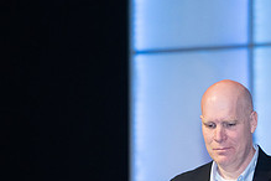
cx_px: 240
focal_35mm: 530
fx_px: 3989
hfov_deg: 3.9
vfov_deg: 2.6
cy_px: 167
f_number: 2.8
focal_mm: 200
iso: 1250
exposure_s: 1/200
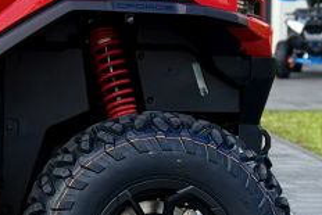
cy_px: 8
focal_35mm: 172
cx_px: -176
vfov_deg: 8.0
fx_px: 1539
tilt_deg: -2.6
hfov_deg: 11.4
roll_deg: +0.0
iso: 64
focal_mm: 6.76
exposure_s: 1/810
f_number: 1.78
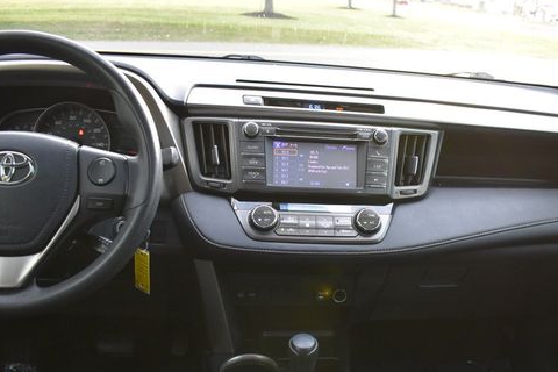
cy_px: 242
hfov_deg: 48.0
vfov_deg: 33.2
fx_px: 620
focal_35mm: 40
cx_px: 346
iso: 900
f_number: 3.5
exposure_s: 1/125
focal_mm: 20
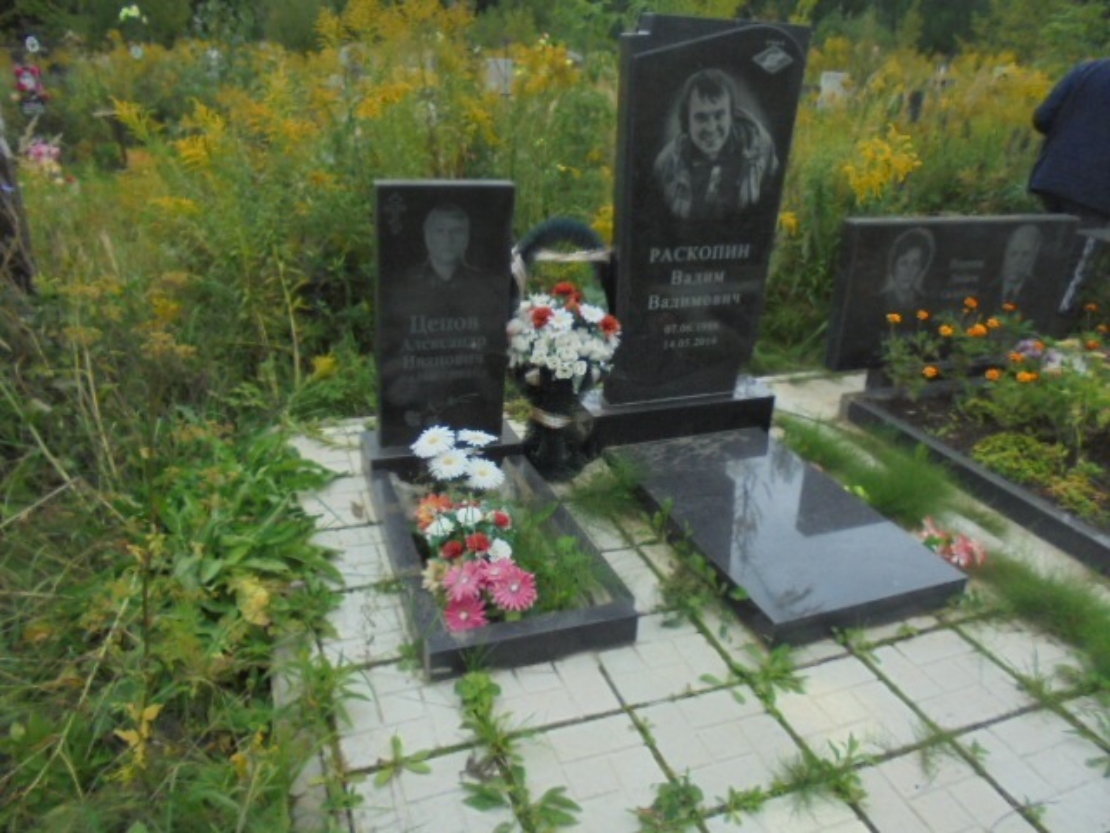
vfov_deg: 53.1
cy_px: 416
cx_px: 555
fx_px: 834
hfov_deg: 67.3
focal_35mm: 26
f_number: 3.5
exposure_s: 1/250
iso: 250
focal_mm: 4.6
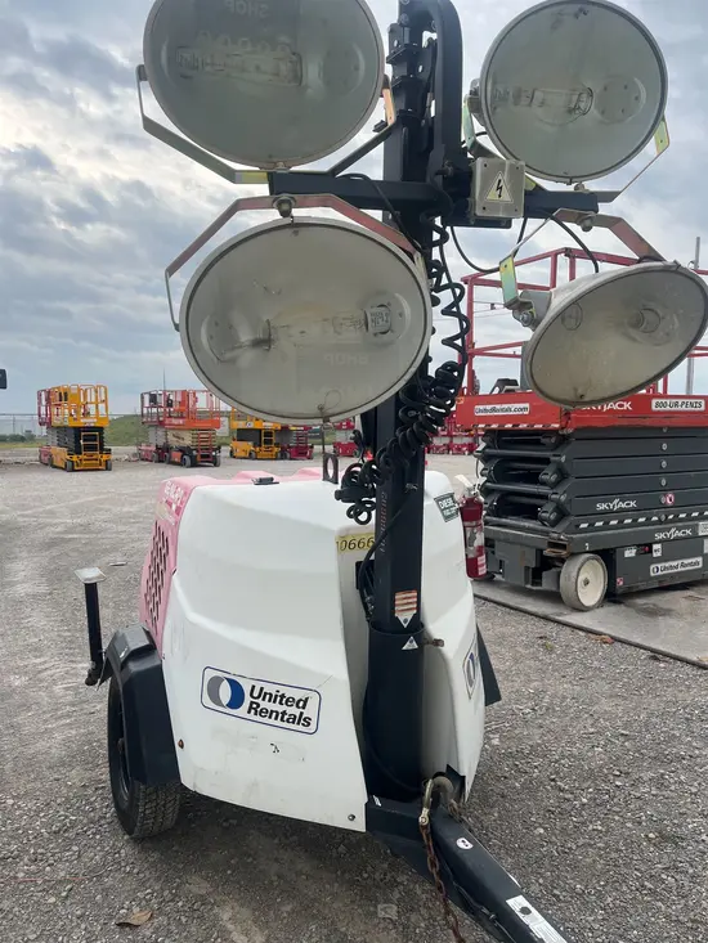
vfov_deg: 67.3
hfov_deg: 53.1
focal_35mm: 26
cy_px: 472
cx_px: 354
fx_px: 709
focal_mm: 5.1
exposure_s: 1/1517
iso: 50
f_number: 1.6
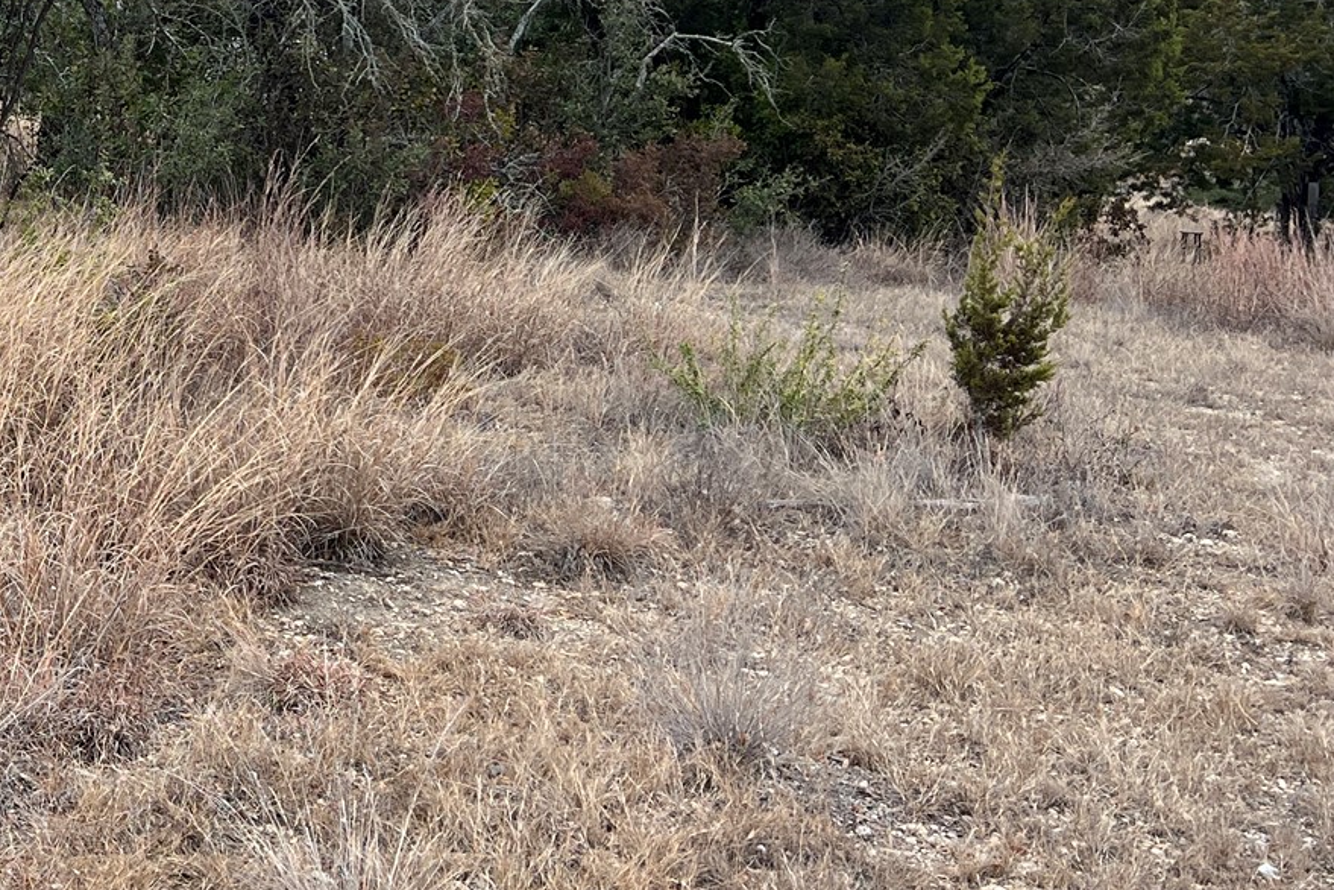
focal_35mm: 63
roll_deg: -1.0
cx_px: -74
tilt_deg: -5.0
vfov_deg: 21.3
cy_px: 173
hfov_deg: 29.3
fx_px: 2334
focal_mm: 5.7
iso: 50
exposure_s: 1/714
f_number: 1.5
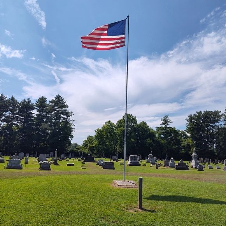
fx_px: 207
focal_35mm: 28
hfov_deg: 57.3
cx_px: 116
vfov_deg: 57.3
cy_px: 120
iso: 100
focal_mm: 5.56
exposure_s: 1/2932
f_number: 1.8
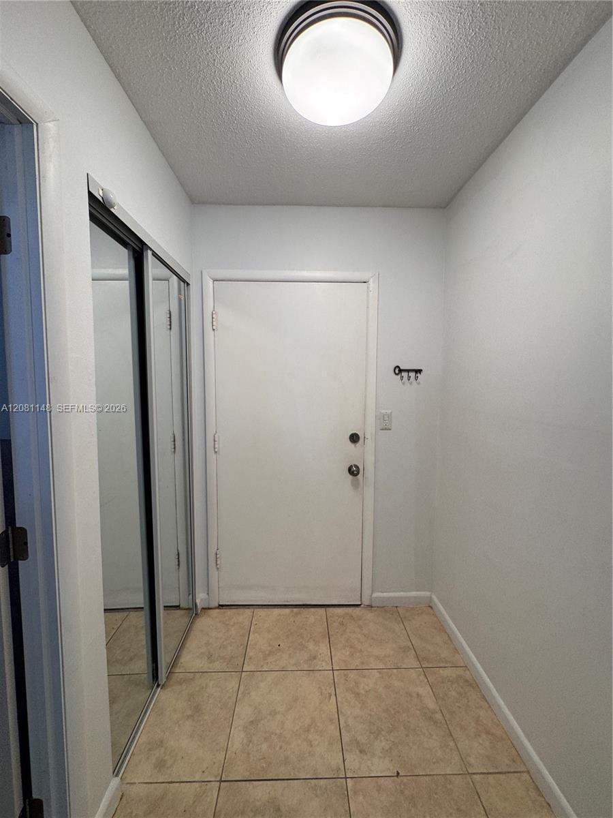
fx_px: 331
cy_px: 409
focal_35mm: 14
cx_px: 306
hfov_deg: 85.7
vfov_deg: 102.1
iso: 125
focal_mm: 2.22
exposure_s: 1/120
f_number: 2.2
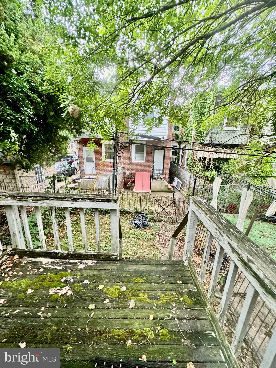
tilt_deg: -16.3
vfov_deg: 102.1
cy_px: 184
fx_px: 149
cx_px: 138
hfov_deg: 85.7
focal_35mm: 14
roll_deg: -1.0
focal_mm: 2.22
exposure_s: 1/60
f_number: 2.2
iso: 250
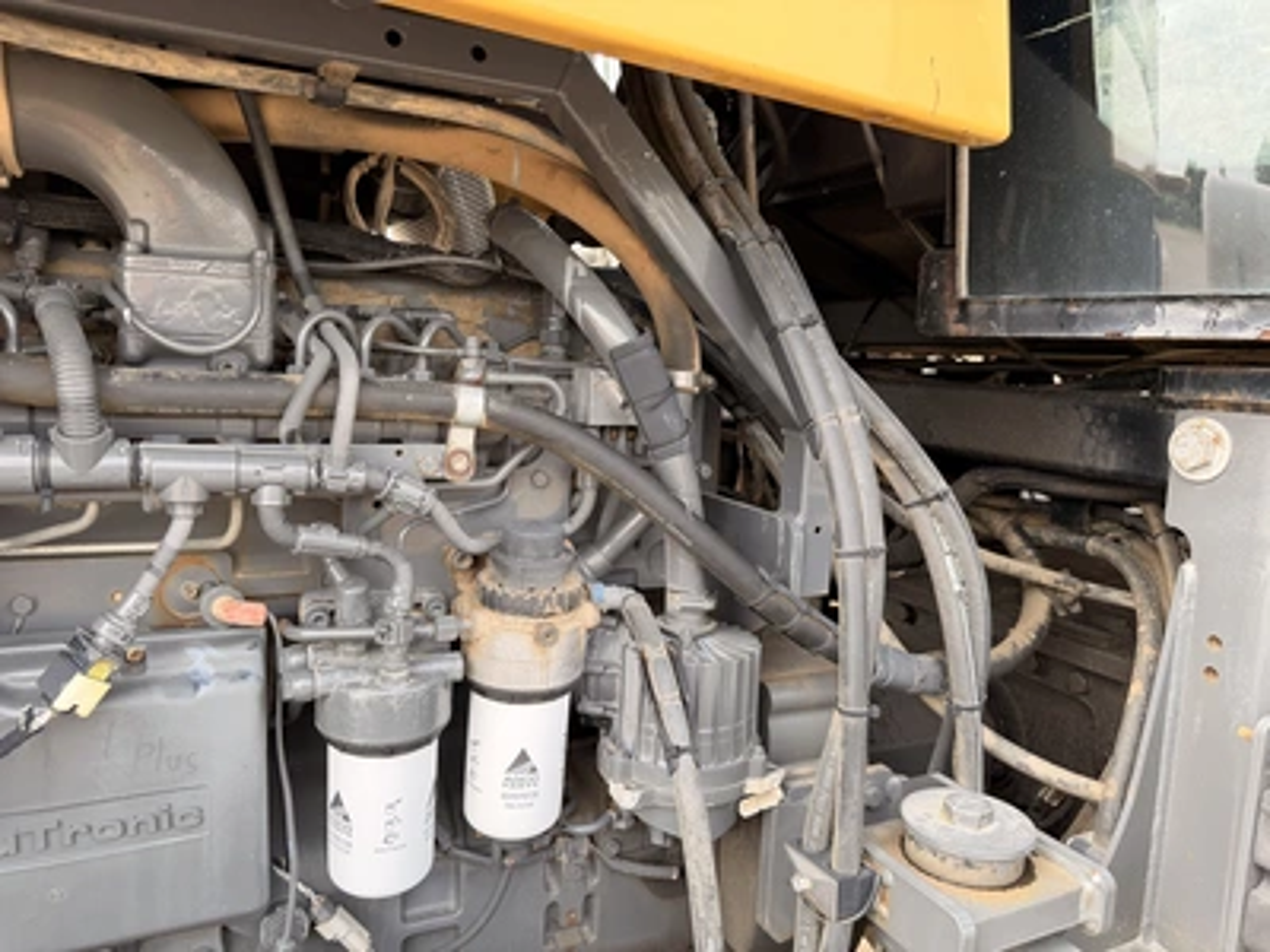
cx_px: 635
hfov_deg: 71.6
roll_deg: -3.6
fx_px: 881
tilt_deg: -5.7
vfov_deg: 56.8
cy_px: 476
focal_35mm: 24
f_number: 1.78
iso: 100
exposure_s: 1/344
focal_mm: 6.76
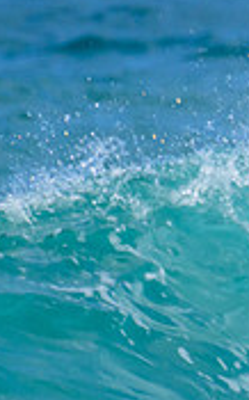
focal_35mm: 3400
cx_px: 739
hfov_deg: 0.4
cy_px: 382
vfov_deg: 0.6
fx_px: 37008
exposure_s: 1/2000
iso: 800
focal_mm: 800
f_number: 11
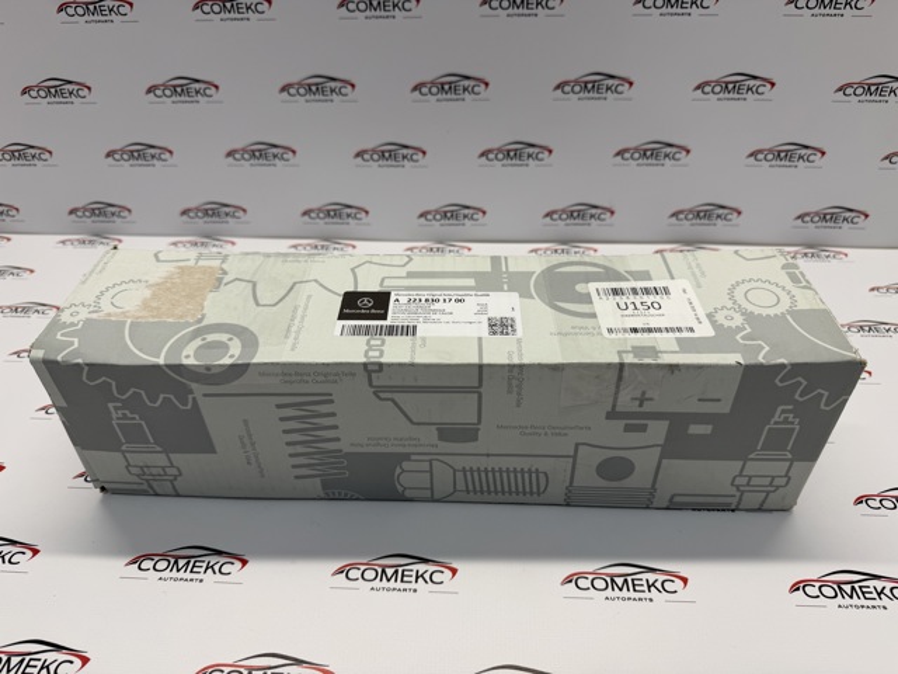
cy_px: 337
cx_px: 449
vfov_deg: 56.8
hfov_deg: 71.6
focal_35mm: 24
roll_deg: +1.2
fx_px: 623
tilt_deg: -36.0
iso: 64
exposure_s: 1/206
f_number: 1.78
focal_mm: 6.76
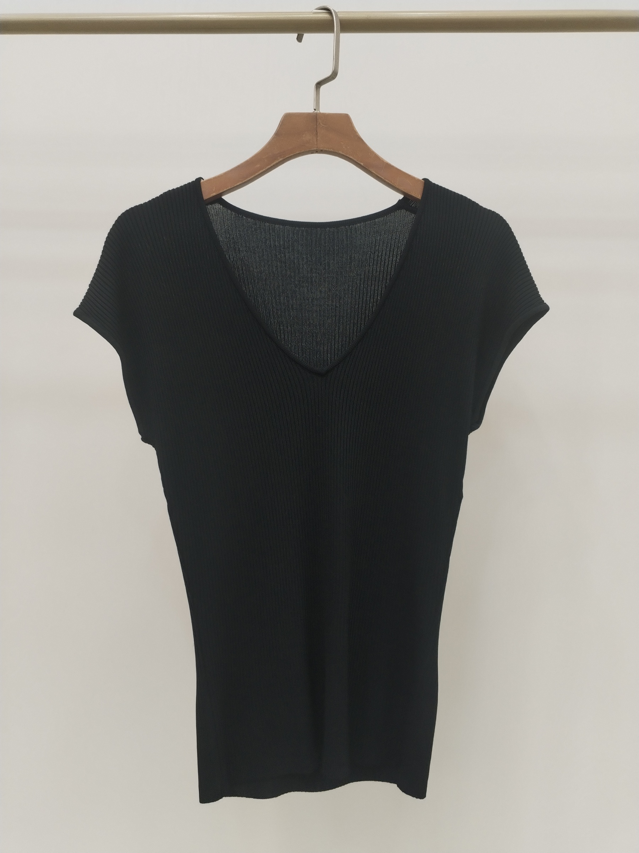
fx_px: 714
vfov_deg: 61.7
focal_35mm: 29
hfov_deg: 48.2
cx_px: 320
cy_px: 426
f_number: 1.8
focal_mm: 4.75
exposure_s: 1/120
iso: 285
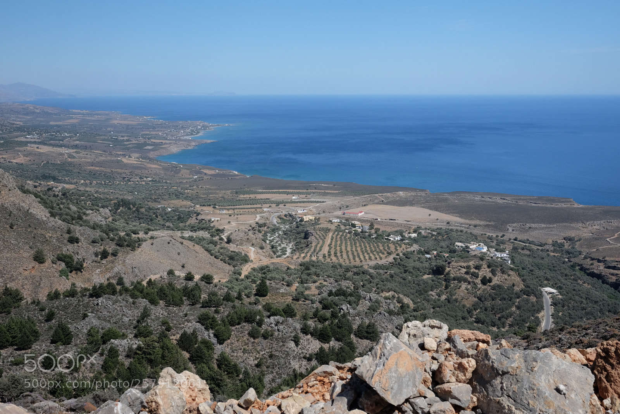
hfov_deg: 54.4
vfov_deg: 37.9
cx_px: 310
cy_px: 207
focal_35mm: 35
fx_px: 603
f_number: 8
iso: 800
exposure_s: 1/680
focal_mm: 23
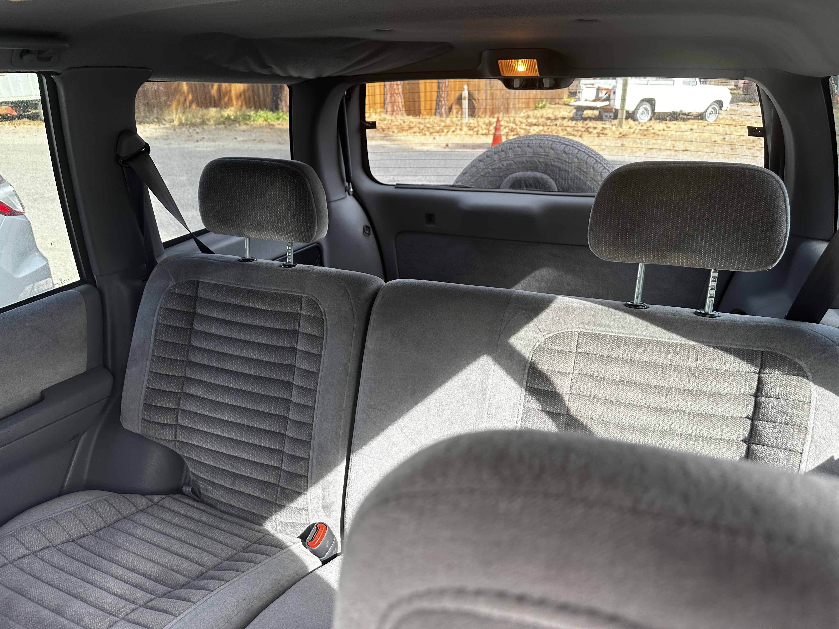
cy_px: 314
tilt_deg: -22.8
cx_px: 420
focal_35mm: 24
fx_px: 582
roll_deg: +1.7
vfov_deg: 56.8
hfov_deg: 71.6
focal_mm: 6.86
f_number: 1.78
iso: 80
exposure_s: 1/121
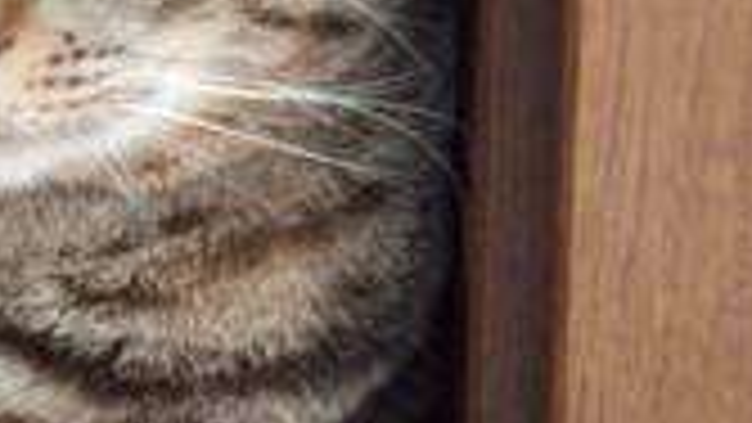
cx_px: -126
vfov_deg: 0.8
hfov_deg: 1.4
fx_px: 31211
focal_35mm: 1565
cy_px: 94
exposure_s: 1/13
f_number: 6.9
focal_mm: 108
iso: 1600
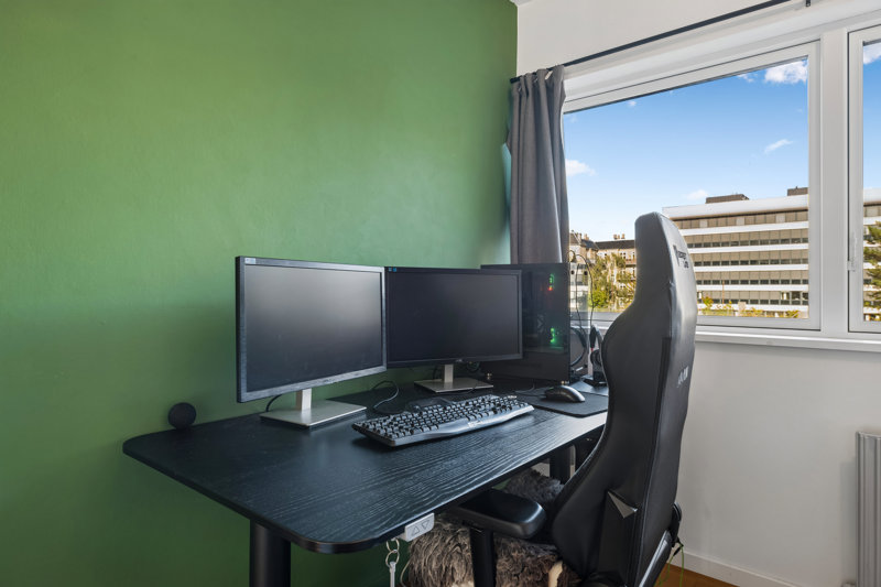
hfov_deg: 81.2
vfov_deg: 59.5
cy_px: 294
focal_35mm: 21
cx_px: 440
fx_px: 514
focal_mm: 21
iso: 160
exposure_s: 1/3.33
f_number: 8
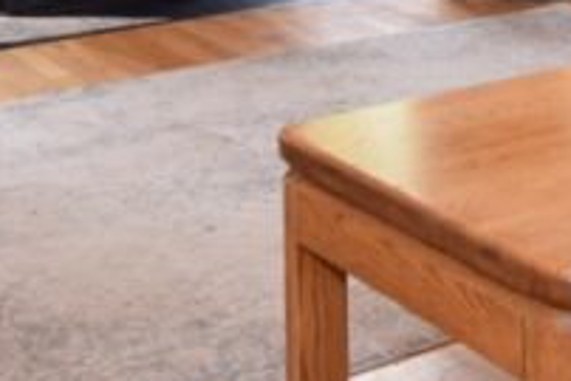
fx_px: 1413
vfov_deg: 13.6
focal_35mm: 89
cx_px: 489
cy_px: -327
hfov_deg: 22.4
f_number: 4.5
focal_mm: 10
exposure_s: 1/80
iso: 400
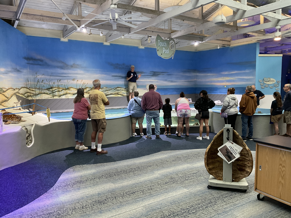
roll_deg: +0.6
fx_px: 244
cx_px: 146
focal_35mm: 29
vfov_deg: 48.2
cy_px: 109
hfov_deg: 61.7
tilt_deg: -4.4
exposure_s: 1/60
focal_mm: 3
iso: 200
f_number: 1.8
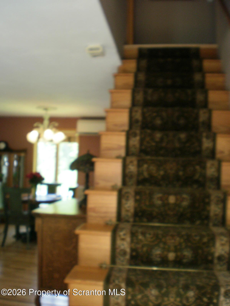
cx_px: 115
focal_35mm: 36
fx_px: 319
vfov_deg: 51.4
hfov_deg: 39.7
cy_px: 153
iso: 125
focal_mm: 6.3
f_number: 3.1
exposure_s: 1/30
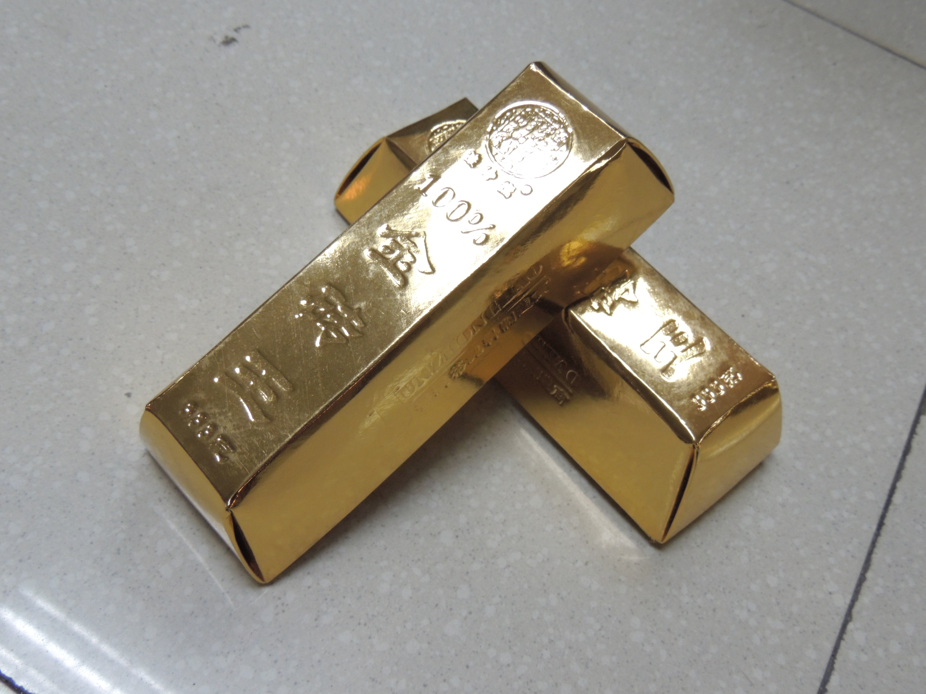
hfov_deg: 52.6
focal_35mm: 35
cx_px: 463
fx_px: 936
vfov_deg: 40.7
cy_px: 347
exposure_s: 1/40
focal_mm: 6.2
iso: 400
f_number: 3.3
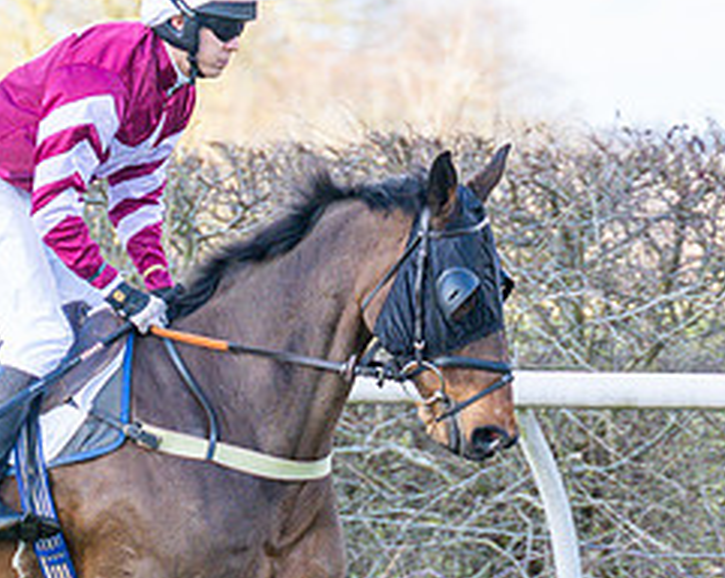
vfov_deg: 3.3
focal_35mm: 468
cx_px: 232
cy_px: 477
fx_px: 10026
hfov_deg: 4.1
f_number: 4
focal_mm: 110
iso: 800
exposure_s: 1/1000
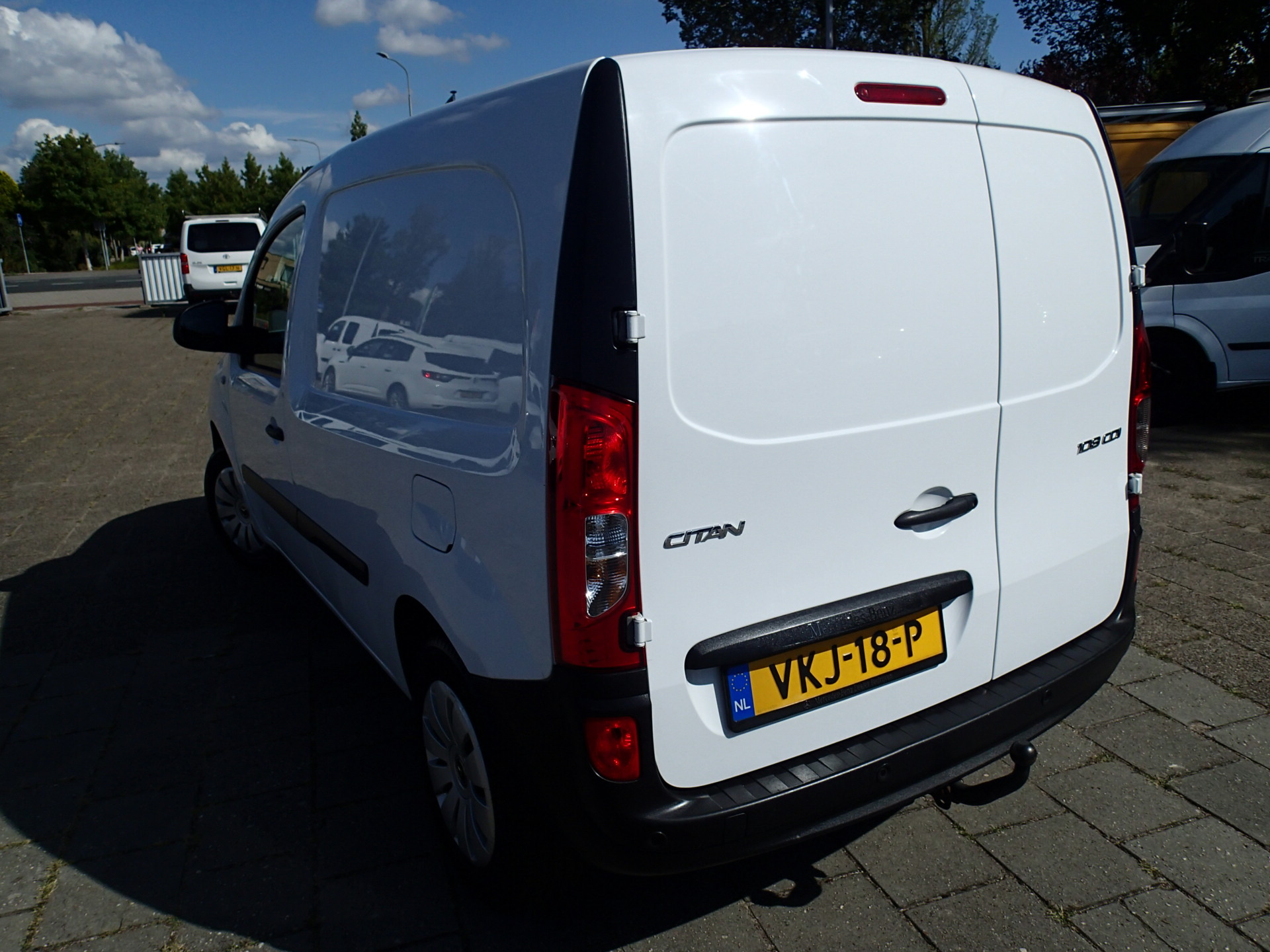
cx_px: 635
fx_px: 917
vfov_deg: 54.9
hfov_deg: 69.4
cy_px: 476
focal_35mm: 25
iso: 100
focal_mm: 4.5
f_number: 8
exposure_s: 1/500
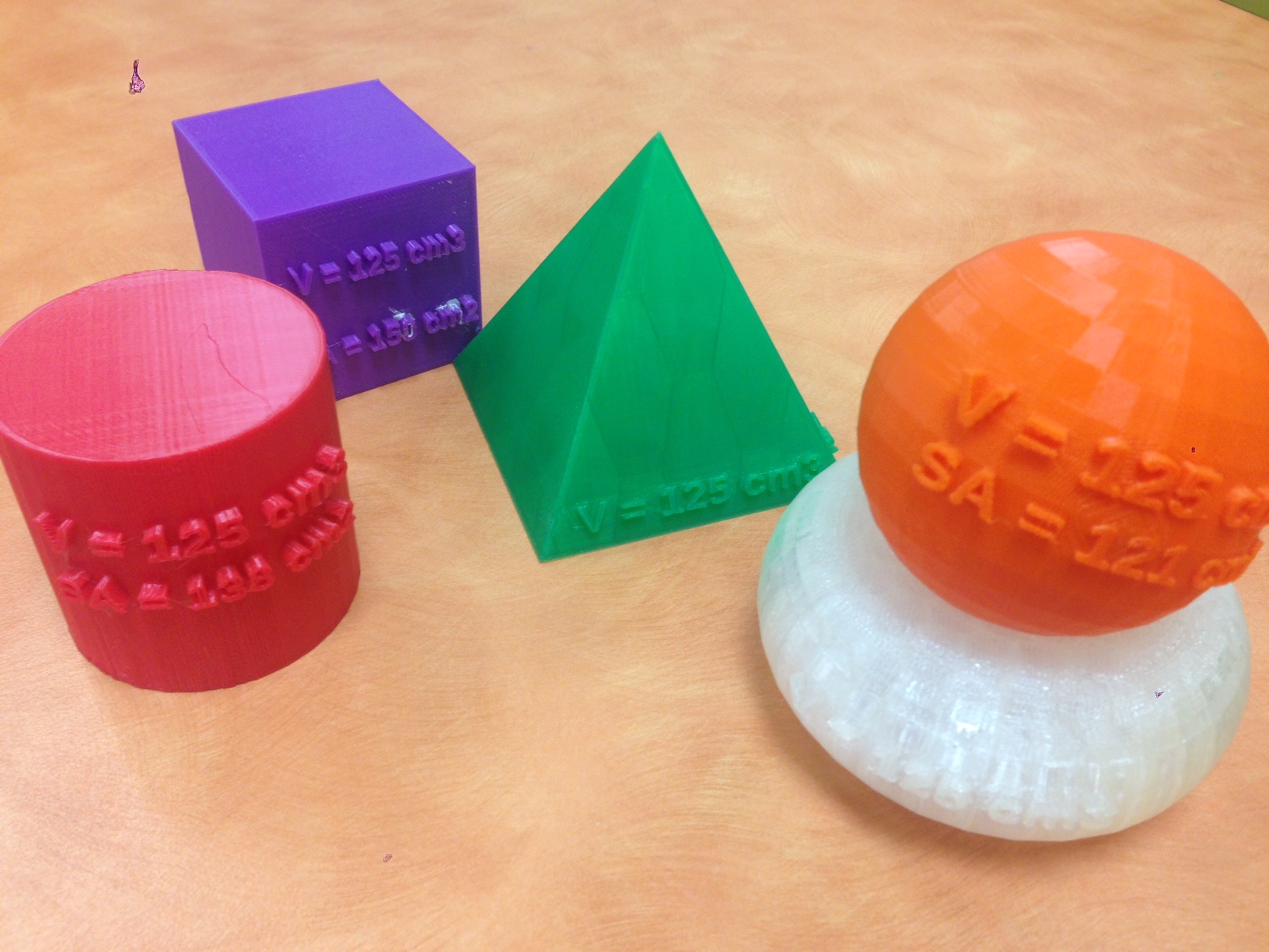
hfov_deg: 55.4
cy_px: 476
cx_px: 634
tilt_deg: -41.5
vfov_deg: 42.9
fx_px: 1210
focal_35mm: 33
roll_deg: -1.6
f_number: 2.4
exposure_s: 1/20
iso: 50
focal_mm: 4.12
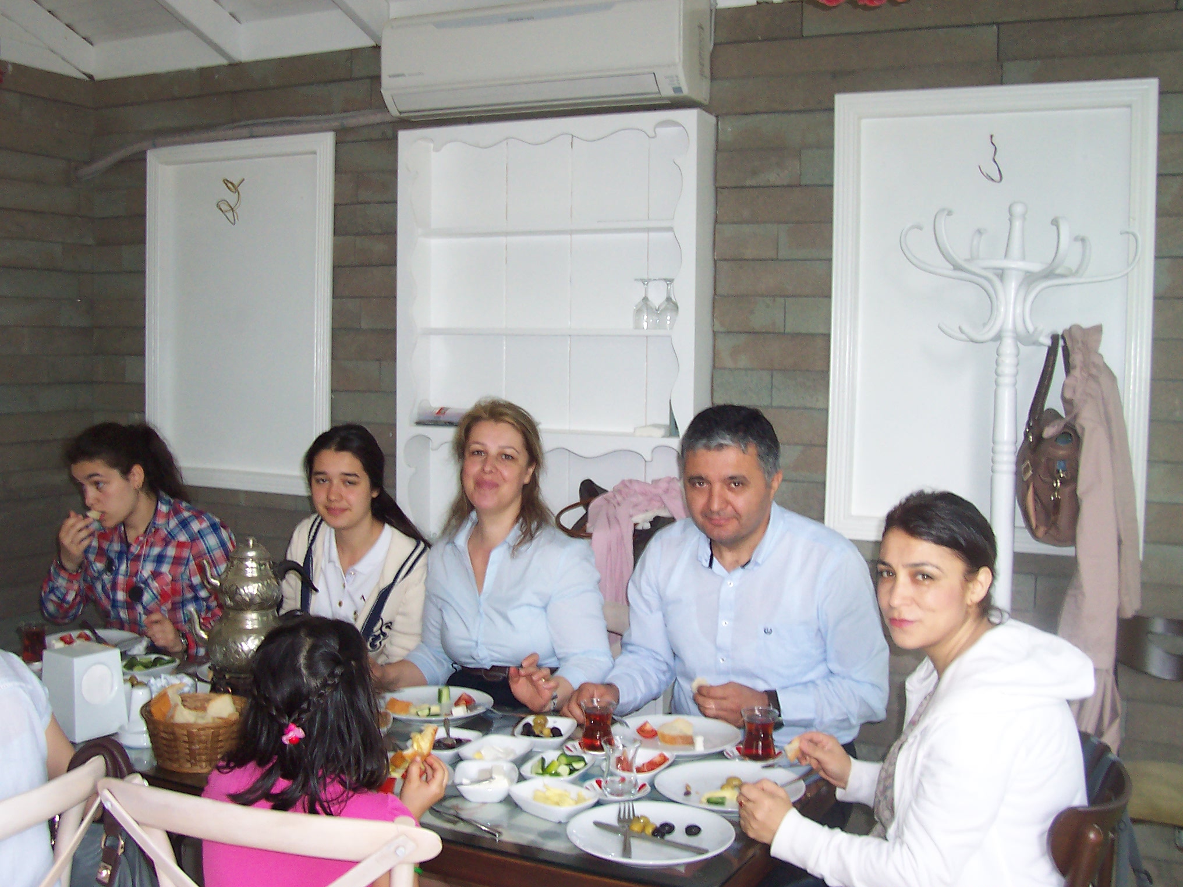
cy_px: 444
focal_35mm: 37
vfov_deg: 38.7
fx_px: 1264
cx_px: 592
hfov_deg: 50.1
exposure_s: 1/60
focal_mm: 5.6
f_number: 2.8
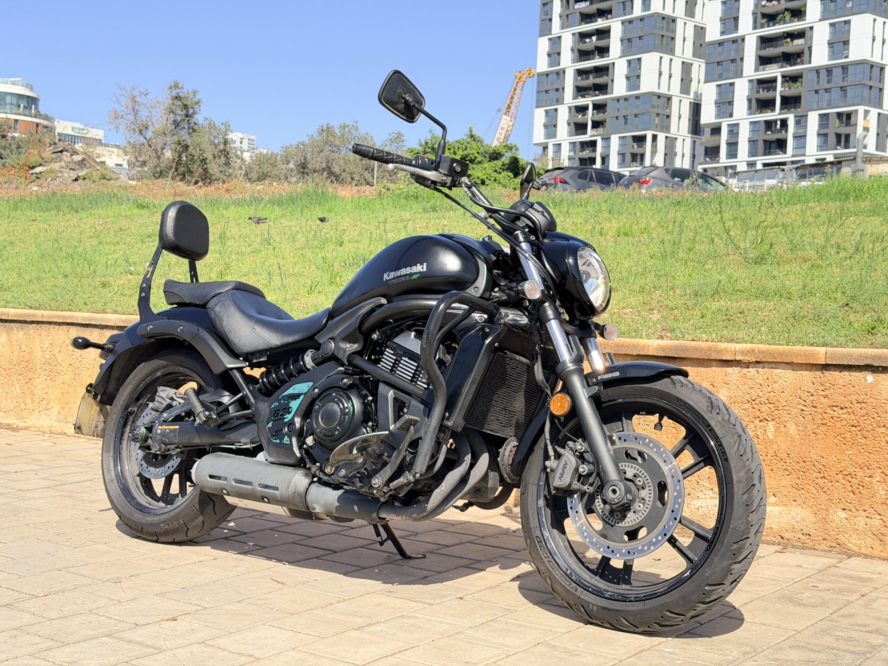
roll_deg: -1.9
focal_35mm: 48
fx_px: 1231
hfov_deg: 39.7
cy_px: 333
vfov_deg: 30.3
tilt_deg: -2.2
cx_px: 444
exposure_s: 1/2033
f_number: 1.78
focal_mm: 6.76
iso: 100
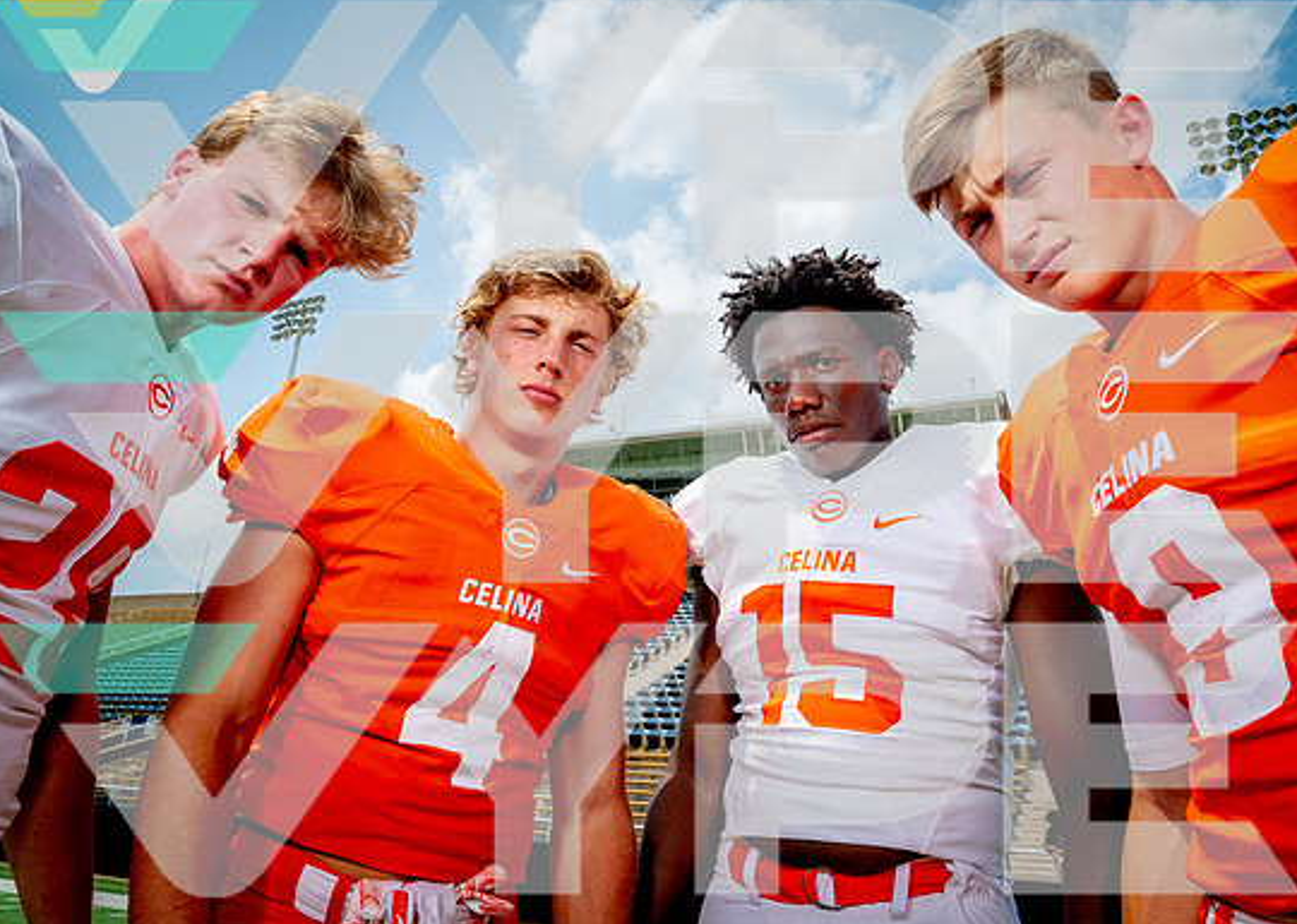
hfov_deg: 66.2
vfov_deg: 49.9
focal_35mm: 27
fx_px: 994
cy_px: 449
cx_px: 657
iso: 100
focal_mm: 24
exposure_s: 1/125
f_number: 11
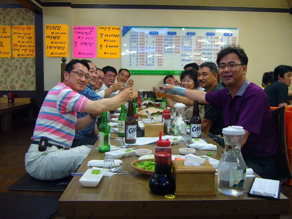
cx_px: 146
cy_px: 110
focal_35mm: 35
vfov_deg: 40.7
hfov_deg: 52.6
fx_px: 295
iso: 125
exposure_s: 1/20
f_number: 2.8
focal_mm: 5.8
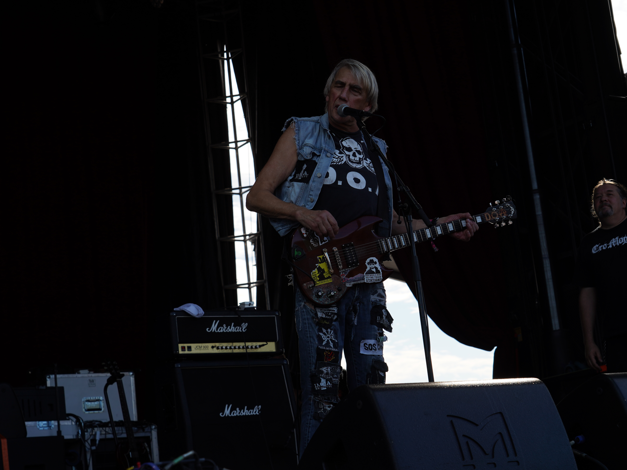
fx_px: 1232
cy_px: 238
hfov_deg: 28.5
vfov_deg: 21.6
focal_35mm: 68
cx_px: 276
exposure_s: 1/320
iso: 100
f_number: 6.3
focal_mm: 62
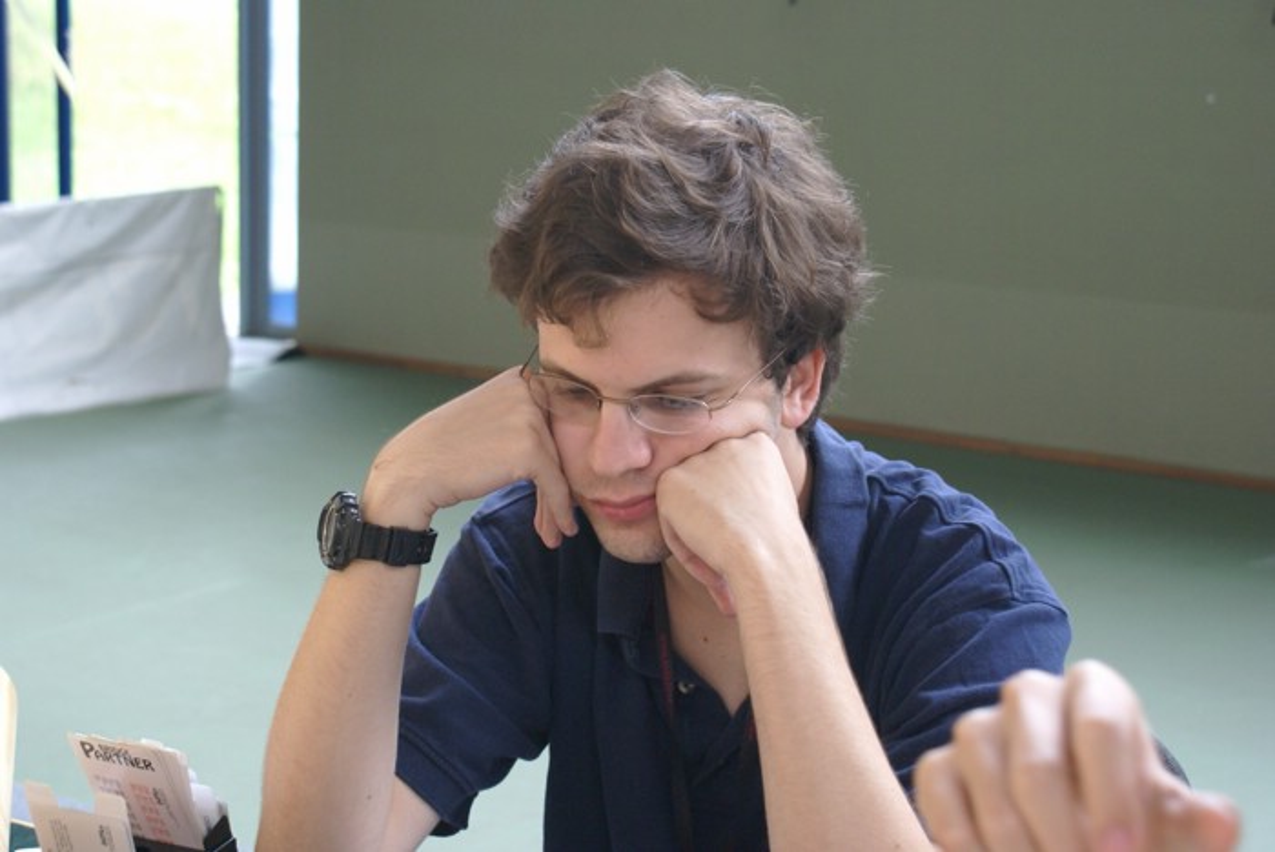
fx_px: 2393
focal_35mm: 68
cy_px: 426
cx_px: 638
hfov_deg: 29.8
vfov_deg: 20.2
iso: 500
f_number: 5.6
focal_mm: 45
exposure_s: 1/60
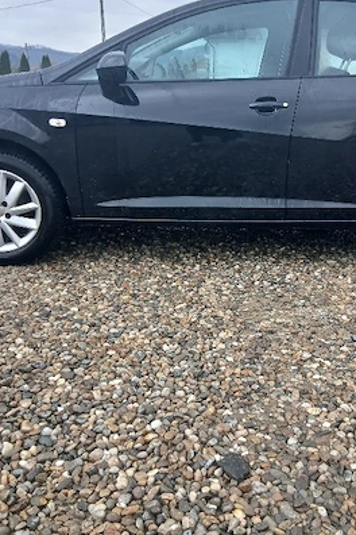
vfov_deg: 47.4
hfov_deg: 32.4
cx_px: 229
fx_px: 608
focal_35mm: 41
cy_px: 247
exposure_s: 1/101
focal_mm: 3.98
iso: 32
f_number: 1.8
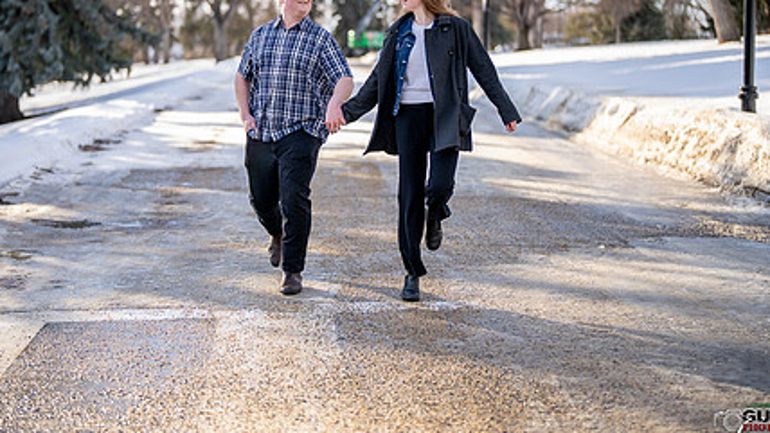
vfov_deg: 16.9
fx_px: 1450
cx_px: 317
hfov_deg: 29.7
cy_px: 102
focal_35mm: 71
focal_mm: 50
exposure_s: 1/6400
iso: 250
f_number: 1.2
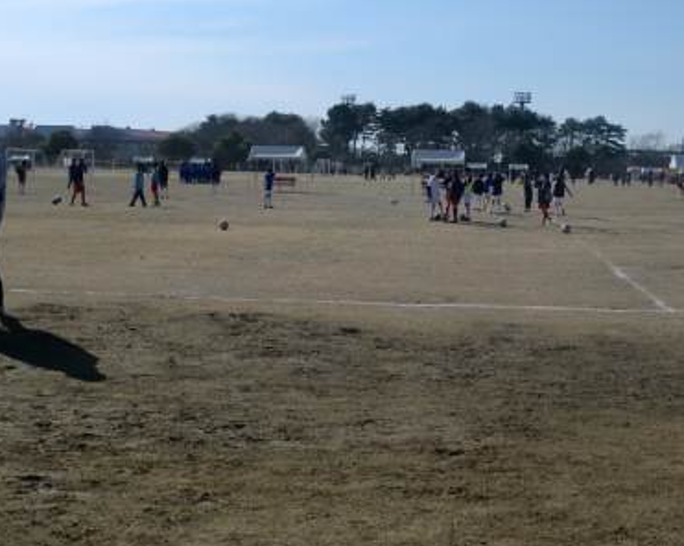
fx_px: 1193
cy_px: 203
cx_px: 524
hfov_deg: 31.4
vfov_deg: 25.7
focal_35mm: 59
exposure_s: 1/400
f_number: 7.8
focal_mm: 6.3
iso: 64
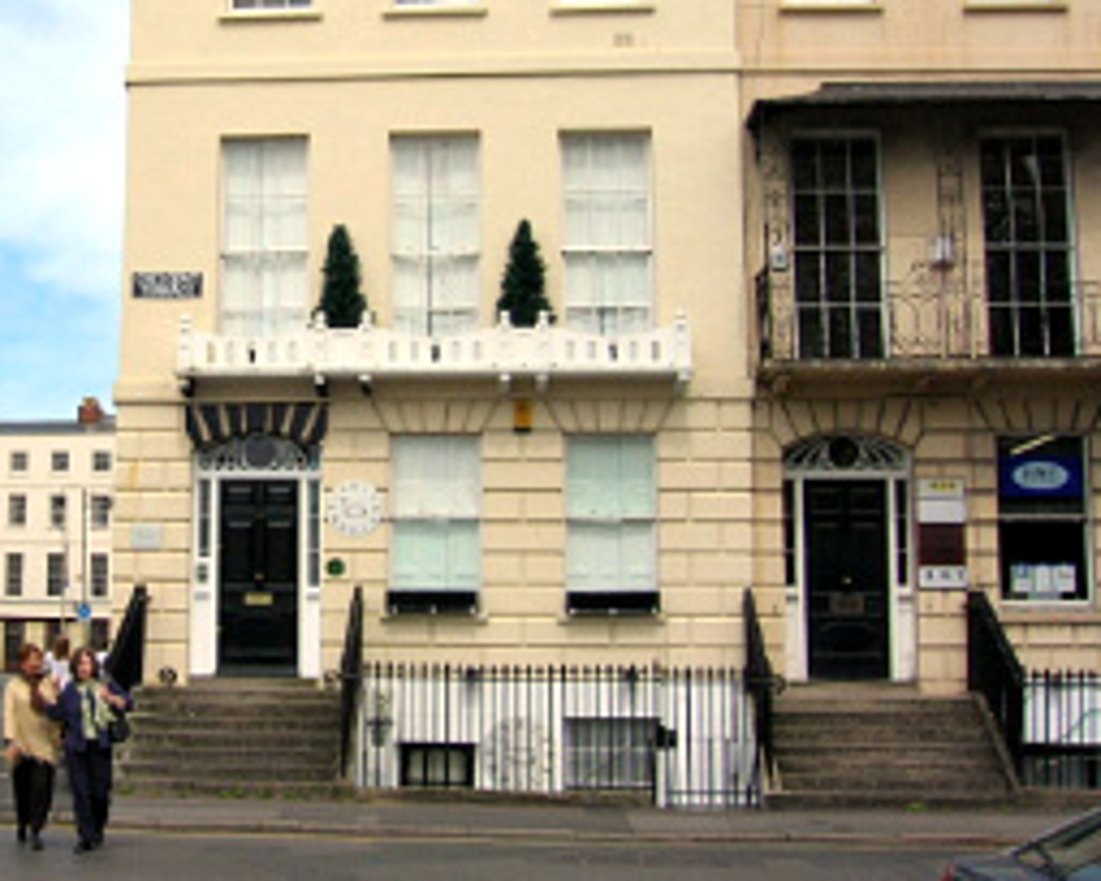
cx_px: 248
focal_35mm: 54
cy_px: 330
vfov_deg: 28.0
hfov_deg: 33.9
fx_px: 1760
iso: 50
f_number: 4.9
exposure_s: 1/442
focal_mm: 5.7
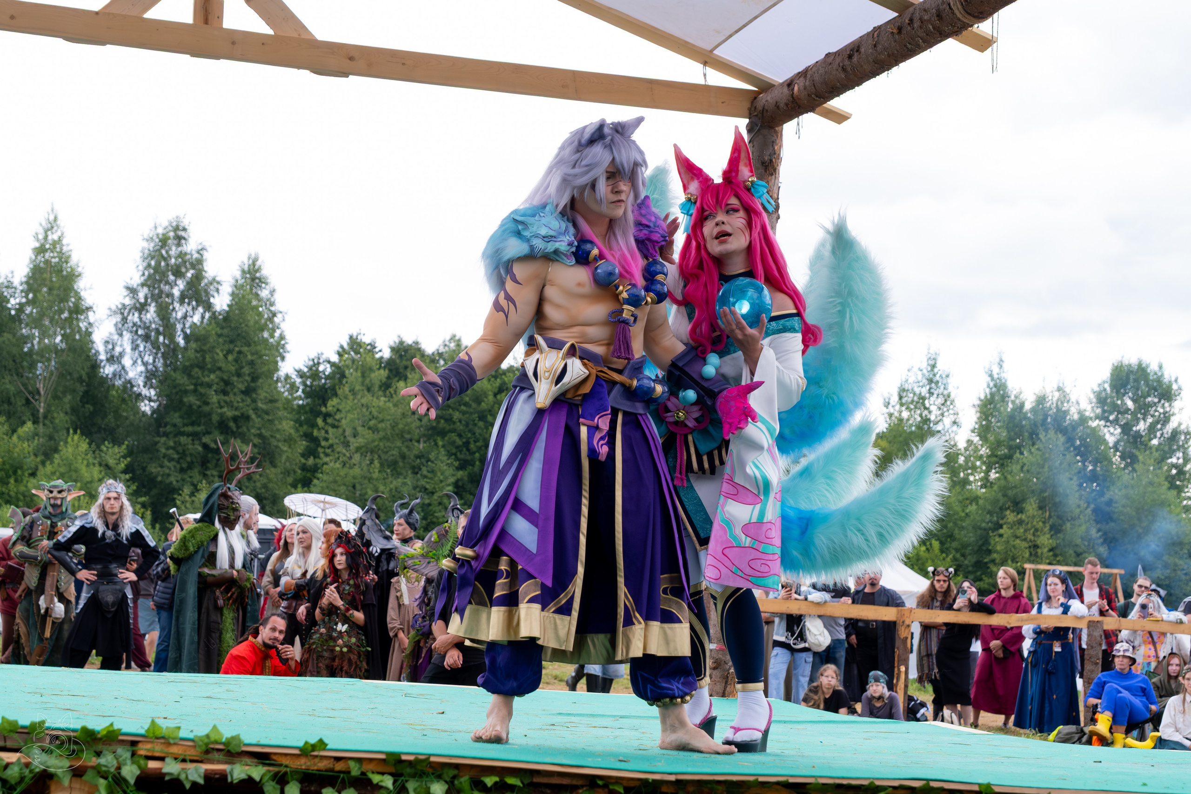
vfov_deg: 21.7
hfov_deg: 32.0
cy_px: 385
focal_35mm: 63
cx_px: 513
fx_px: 2071
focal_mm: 36.5
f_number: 4
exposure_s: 1/1000
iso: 1000
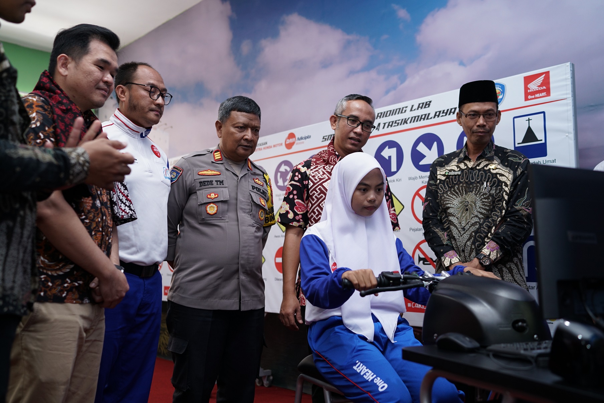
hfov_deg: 54.4
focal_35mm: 35
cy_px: 202
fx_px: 587
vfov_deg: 37.9
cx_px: 302
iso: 640
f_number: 2.5
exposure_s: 1/100
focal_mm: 35
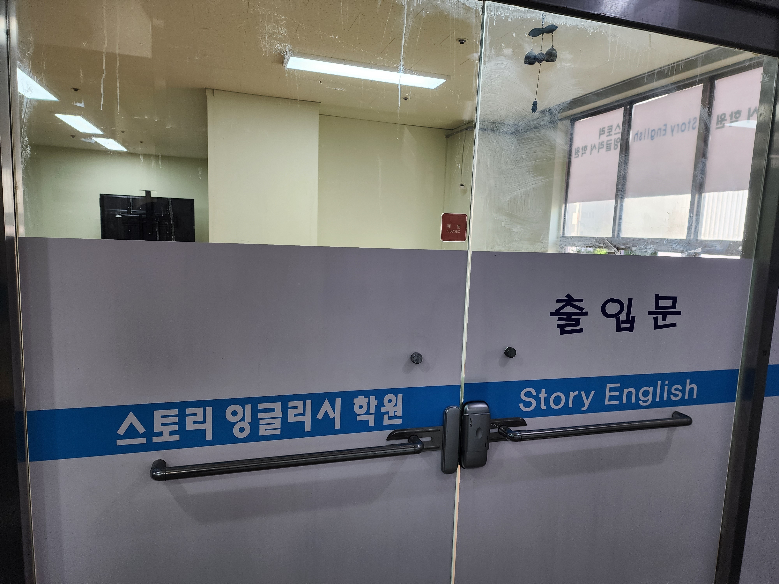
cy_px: 292
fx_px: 518
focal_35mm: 23
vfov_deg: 58.9
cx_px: 390
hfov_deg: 73.9
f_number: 1.8
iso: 100
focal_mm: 6.4
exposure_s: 1/120
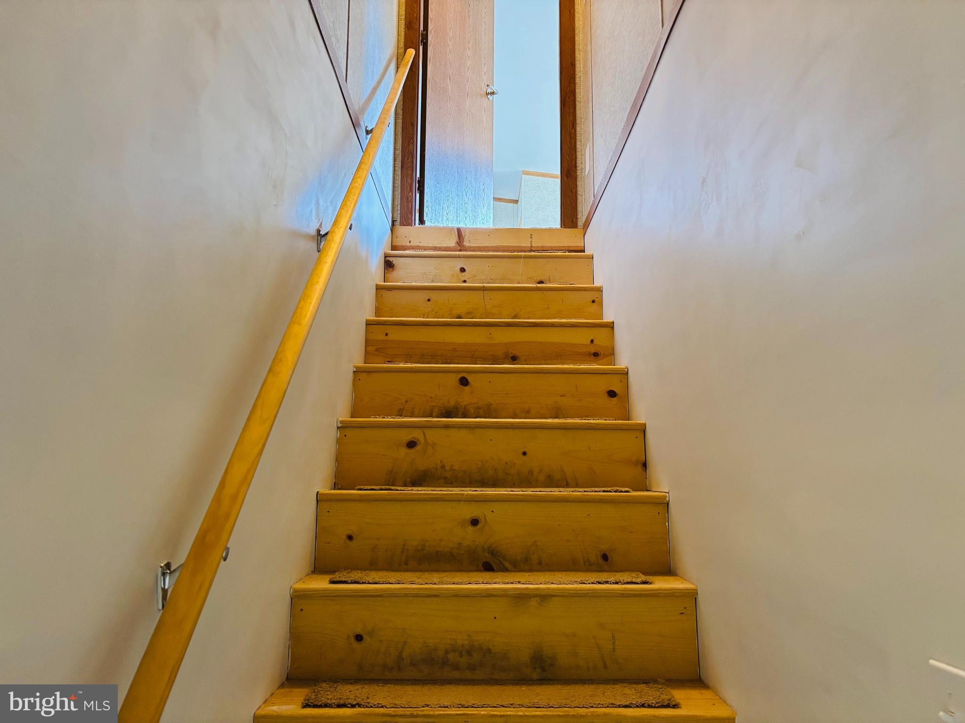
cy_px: 362
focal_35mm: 26
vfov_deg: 53.1
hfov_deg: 67.3
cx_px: 482
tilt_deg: +9.7
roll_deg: -0.9
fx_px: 725
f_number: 1.6
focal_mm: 5.96
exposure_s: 1/40
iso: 400
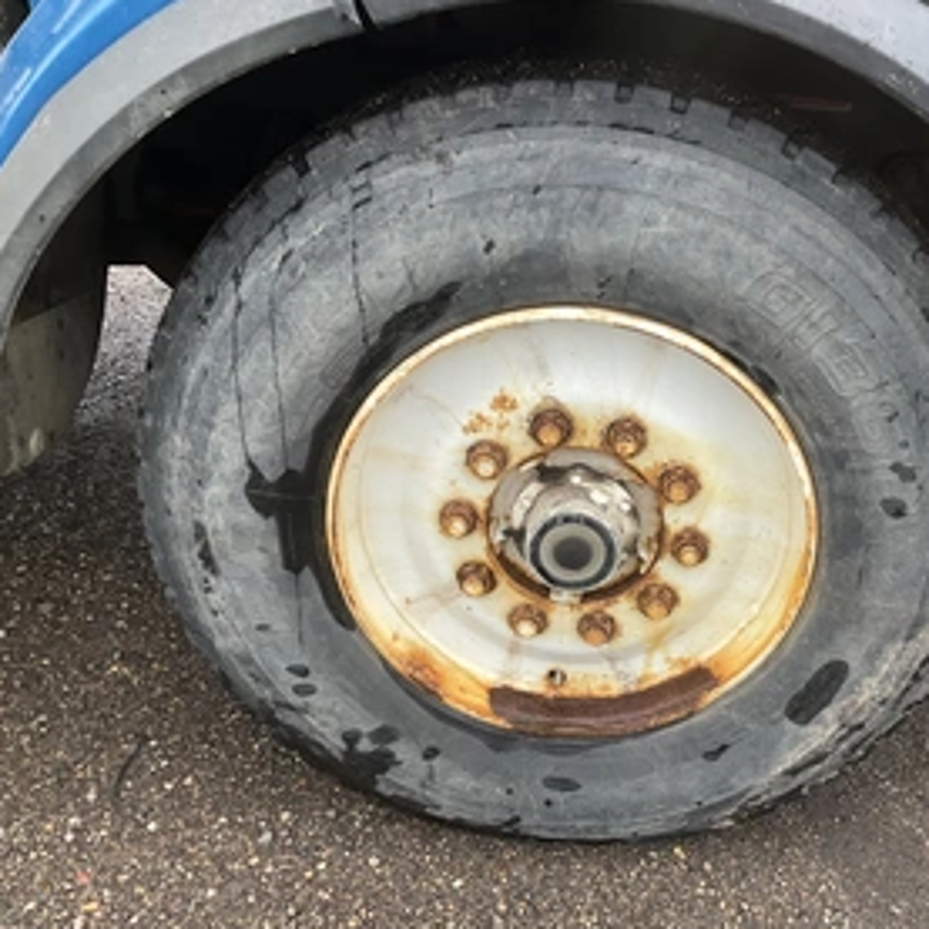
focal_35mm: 37
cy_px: 476
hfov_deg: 44.0
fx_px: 1123
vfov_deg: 44.9
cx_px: 654
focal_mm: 3
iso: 16
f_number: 1.8
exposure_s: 1/122
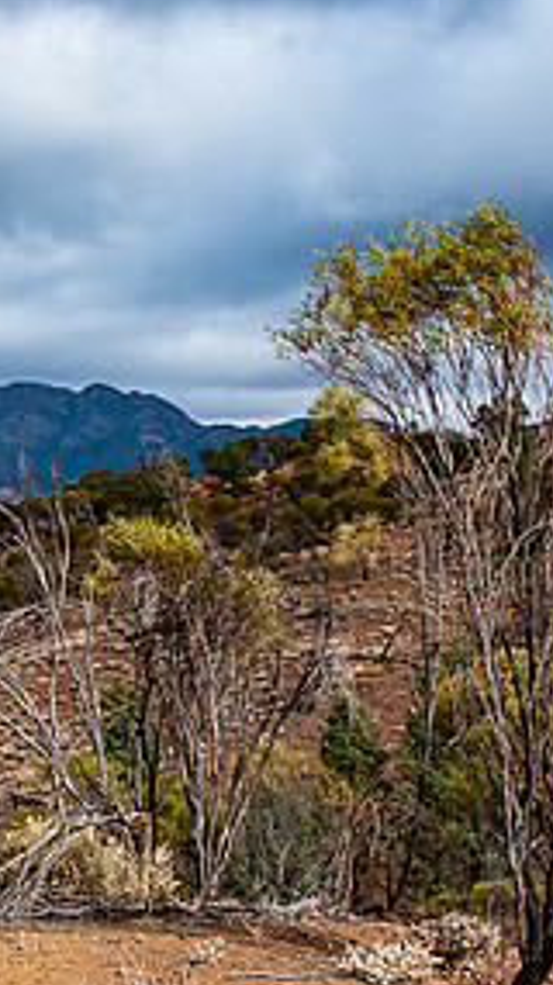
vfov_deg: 23.4
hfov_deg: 12.8
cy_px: 522
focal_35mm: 91
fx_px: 2376
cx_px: -206
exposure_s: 1/500
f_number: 11
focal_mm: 26
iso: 400
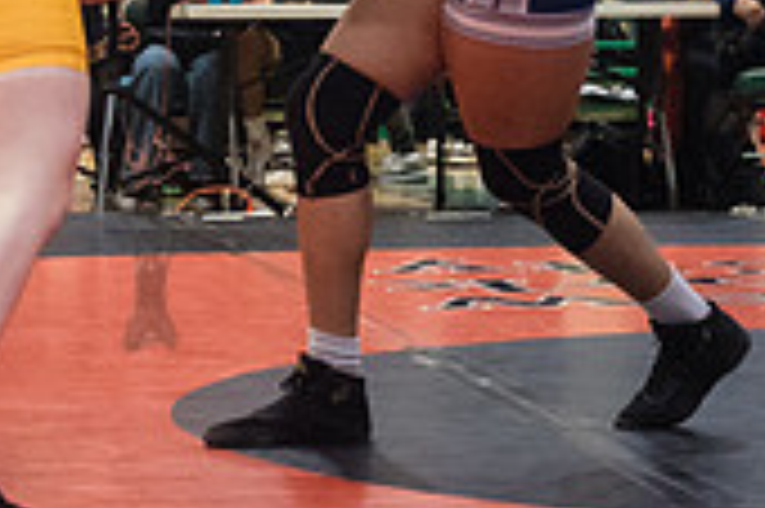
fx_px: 3482
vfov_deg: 8.2
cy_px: -164
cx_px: 148
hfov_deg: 12.5
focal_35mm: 164
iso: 5000
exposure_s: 1/400
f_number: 3.2
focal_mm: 35
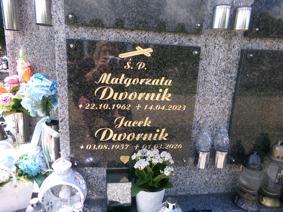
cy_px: 106
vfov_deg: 56.8
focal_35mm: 24
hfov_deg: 71.6
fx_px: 196
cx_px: 142
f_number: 3.7
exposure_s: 1/280
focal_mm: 4.3
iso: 100
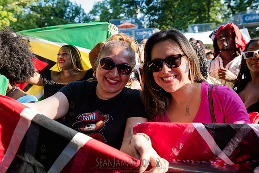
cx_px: 130
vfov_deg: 37.9
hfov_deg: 54.4
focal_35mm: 35
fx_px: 252
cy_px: 86
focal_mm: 35
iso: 400
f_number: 4.5
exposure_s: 1/250
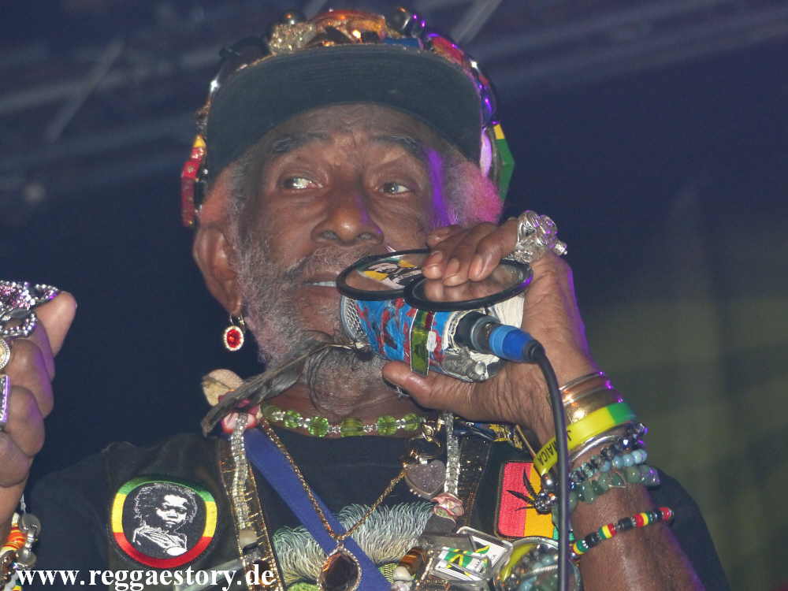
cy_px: 296
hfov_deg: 10.0
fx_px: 4507
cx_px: 394
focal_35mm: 198
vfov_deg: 7.5
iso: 400
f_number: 2.8
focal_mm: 35.6
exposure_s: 1/160
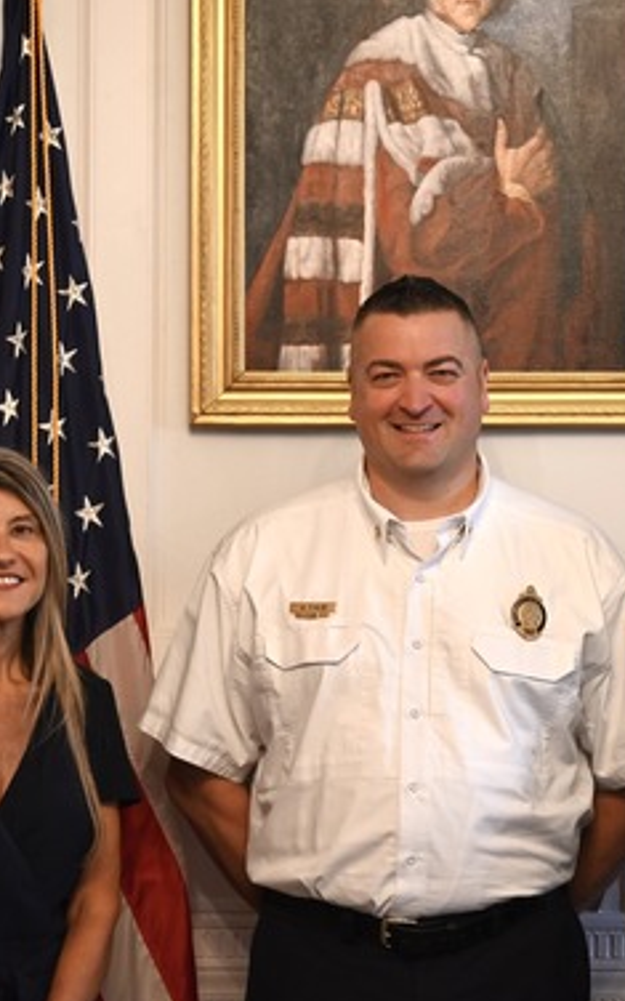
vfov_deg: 15.7
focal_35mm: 133
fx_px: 3625
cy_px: 504
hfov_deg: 9.8
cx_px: 440
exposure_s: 1/125
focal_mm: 86
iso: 2000
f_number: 2.8
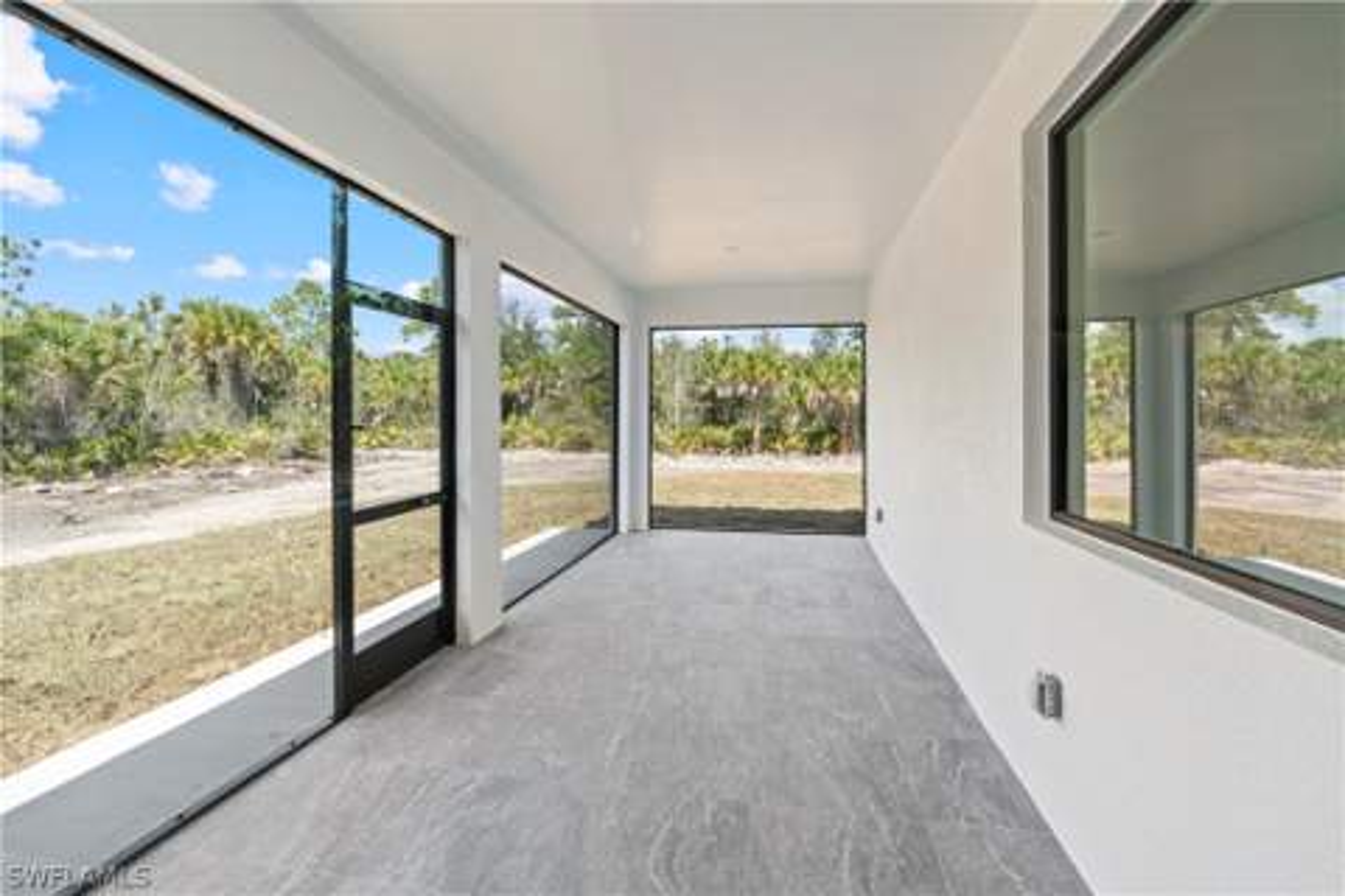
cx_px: 672
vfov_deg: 73.7
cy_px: 448
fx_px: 598
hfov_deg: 96.7
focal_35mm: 16
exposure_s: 1/80
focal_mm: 16
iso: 320
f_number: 5.6
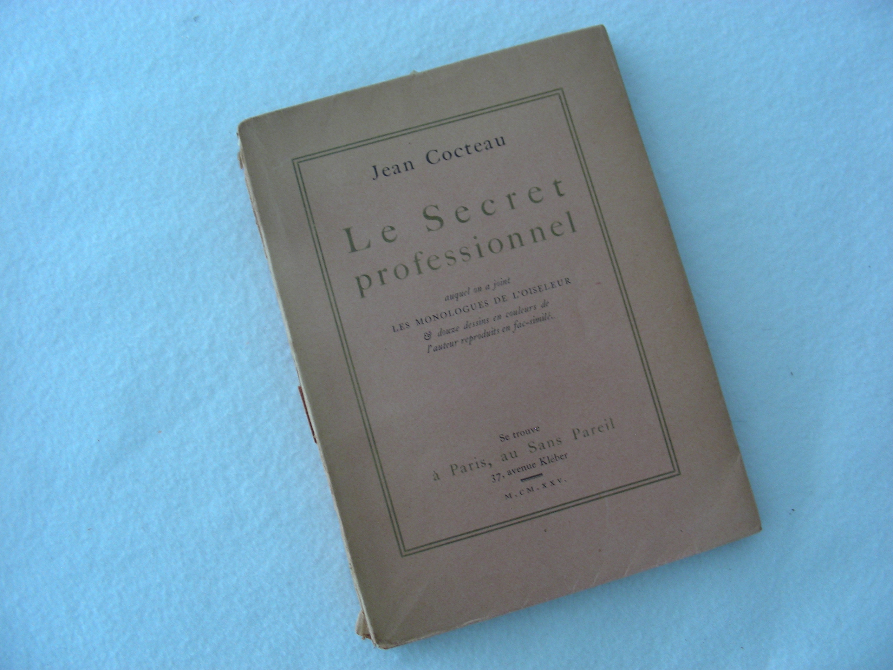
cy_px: 335
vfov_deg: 37.7
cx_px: 446
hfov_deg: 49.0
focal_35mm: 38
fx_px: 980
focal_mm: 6.3
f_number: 3.5
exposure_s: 1/30.3
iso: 99
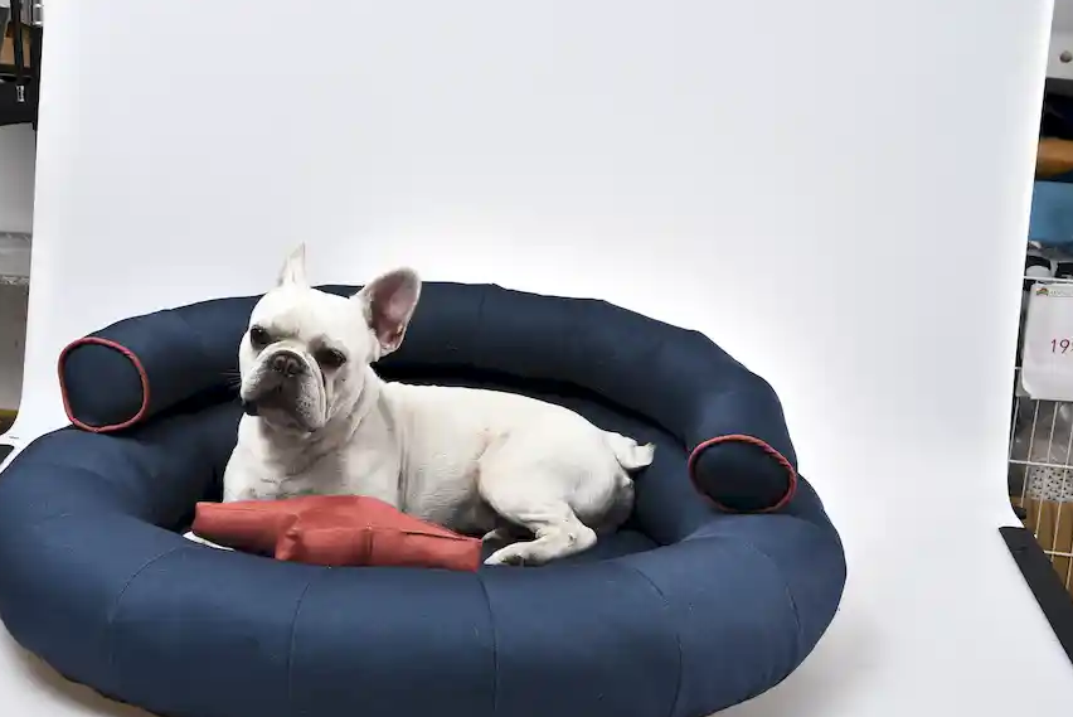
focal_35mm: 61
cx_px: 457
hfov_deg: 32.8
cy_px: 394
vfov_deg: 22.3
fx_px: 1819
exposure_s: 1/125
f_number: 11
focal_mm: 52
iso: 250
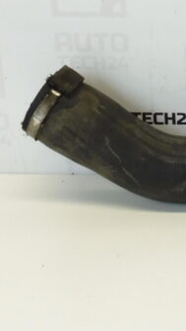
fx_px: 728
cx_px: 268
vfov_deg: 25.6
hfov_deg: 13.8
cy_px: 153
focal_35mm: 83
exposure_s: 1/100
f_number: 4
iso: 200
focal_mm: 4.4
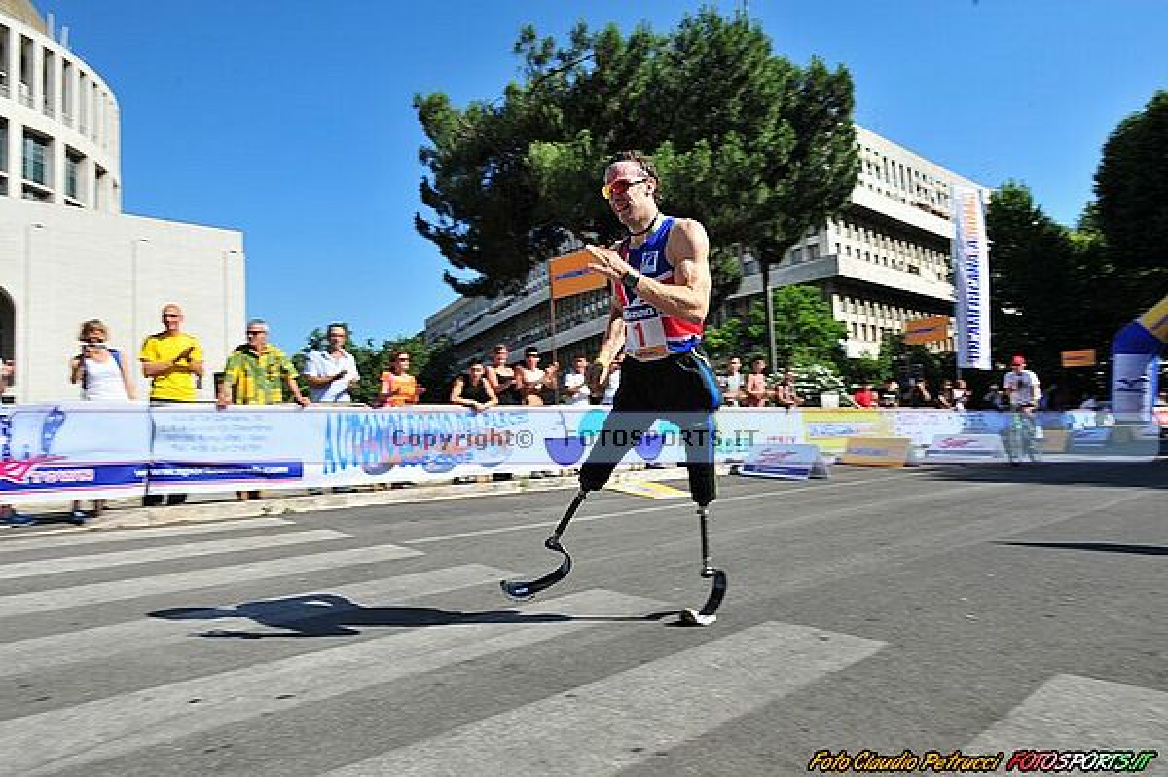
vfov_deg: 53.1
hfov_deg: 73.8
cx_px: 584
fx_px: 778
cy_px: 388
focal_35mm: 24
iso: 200
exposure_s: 1/400
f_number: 9
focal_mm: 24
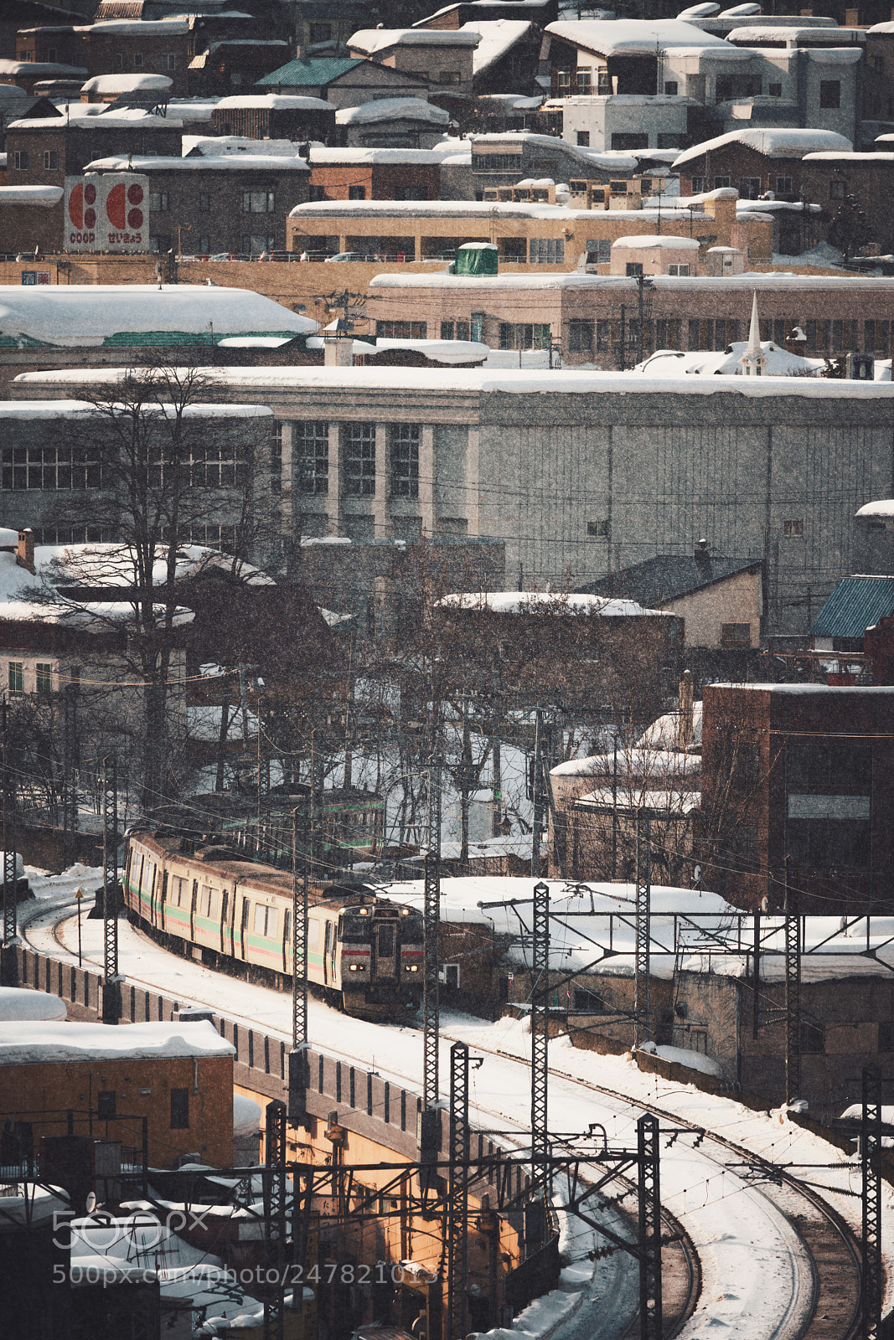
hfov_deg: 3.4
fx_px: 14896
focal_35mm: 400
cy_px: 670
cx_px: 447
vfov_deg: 5.2
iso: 100
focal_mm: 400
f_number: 6.3
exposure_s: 1/400
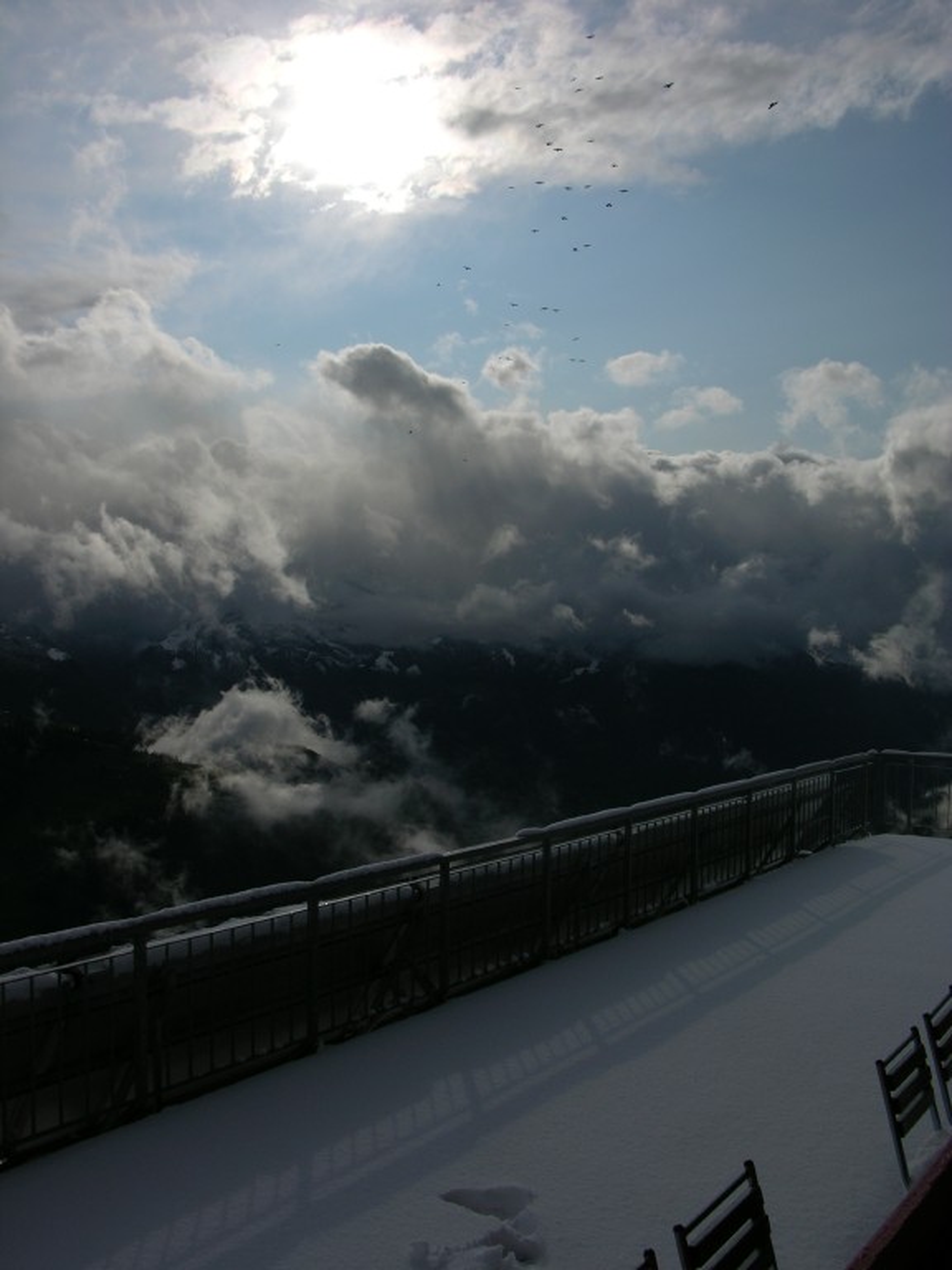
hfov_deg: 40.7
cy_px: 635
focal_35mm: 35
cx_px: 476
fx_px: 1283
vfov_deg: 52.6
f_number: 8
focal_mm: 8.9
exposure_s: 1/947
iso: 50
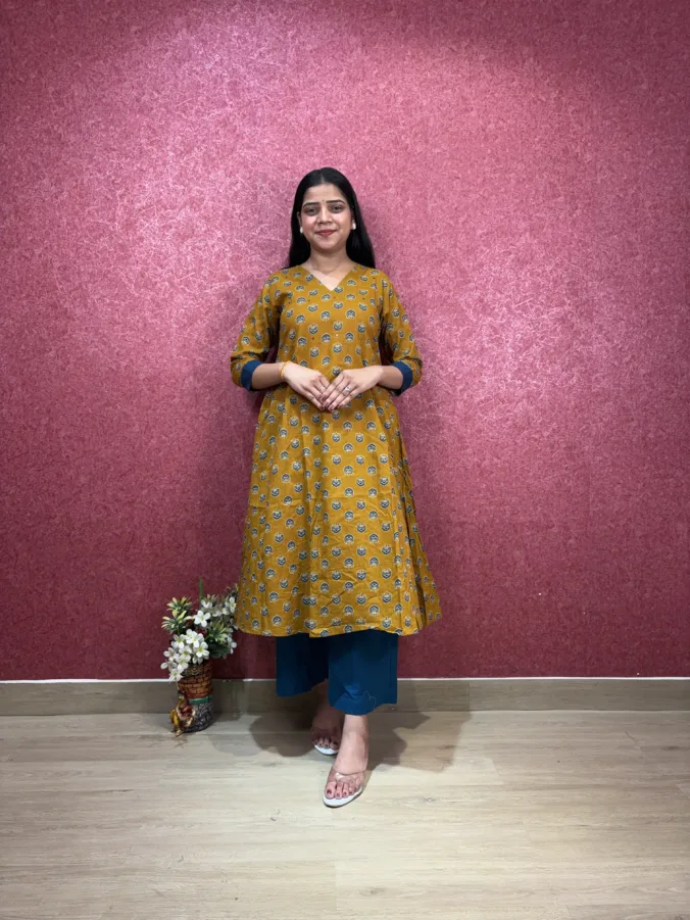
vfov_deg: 67.3
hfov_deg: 53.1
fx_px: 691
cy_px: 460
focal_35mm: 26
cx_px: 345
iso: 32
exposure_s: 1/125
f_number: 1.6
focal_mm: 5.96
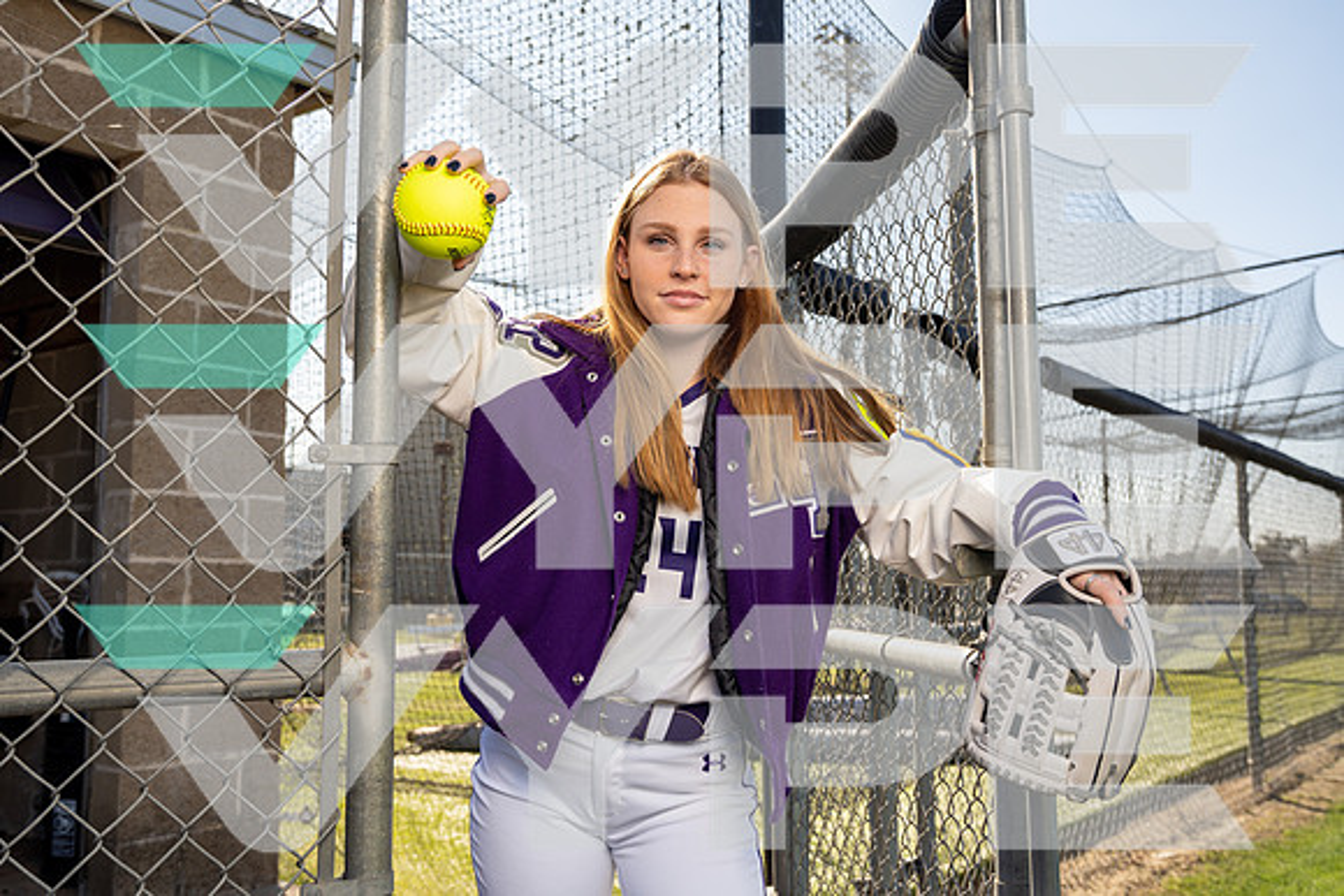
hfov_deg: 54.4
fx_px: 1307
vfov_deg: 37.9
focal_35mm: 35
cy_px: 448
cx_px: 672
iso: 100
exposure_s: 1/250
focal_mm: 35
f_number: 5.6
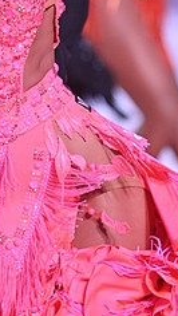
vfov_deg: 5.8
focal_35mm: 373
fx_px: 3125
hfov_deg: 3.3
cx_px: -57
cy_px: -71
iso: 4000
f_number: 5
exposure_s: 1/500
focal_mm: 145
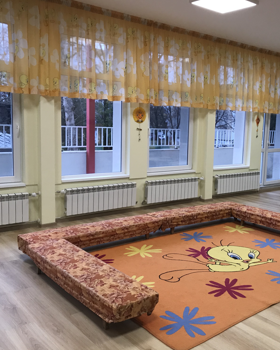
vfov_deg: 49.1
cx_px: 196
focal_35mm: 37
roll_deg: -1.0
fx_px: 383
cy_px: 176
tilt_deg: -6.8
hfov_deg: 39.5
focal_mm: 3.99
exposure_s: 1/33
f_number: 1.8
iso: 25
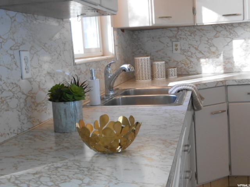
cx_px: 125
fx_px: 354
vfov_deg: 29.7
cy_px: 94
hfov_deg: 38.9
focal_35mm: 49
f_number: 4.8
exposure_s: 1/30
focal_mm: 8.8
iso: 250
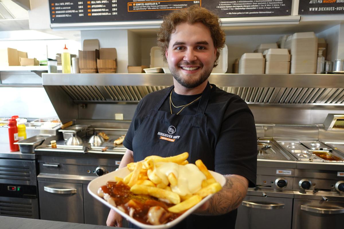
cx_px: 172
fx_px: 229
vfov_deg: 53.1
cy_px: 114
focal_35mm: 24
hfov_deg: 73.7
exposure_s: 1/30
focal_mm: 8.8
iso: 125
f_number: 1.8
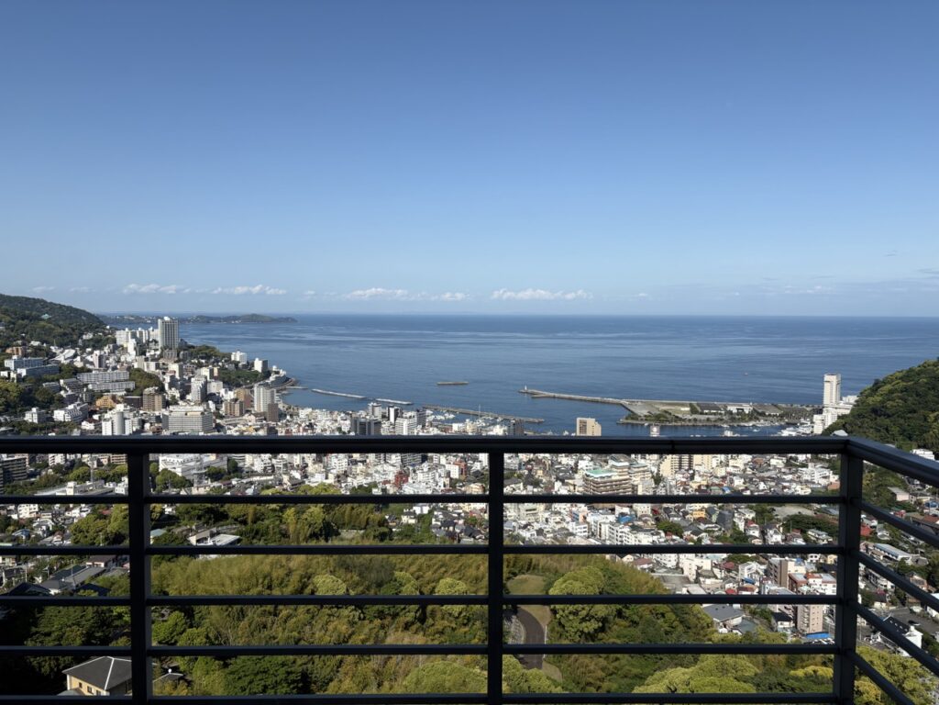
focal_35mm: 26
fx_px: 705
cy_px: 352
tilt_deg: -3.2
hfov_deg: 67.3
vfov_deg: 53.1
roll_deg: +0.7
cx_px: 470
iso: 50
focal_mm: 5.96
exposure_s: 1/4329
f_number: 1.6
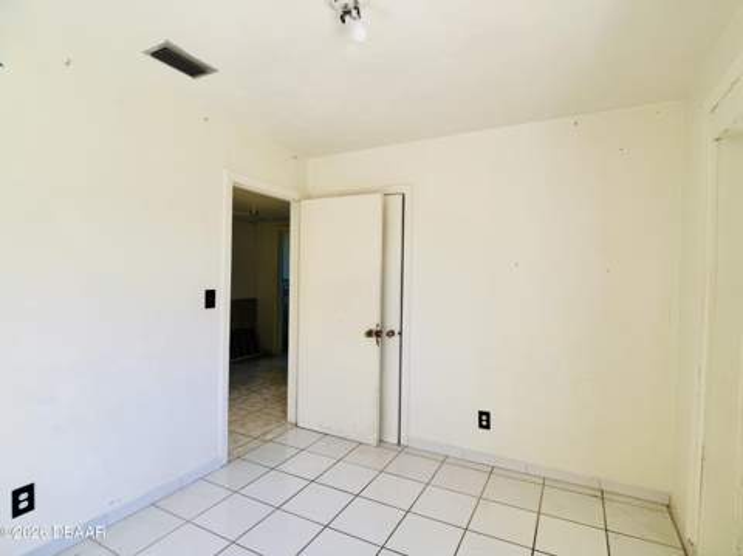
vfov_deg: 56.7
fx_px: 515
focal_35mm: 24
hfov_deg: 71.7
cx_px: 372
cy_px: 278
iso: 64
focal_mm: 6.76
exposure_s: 1/121
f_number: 1.78
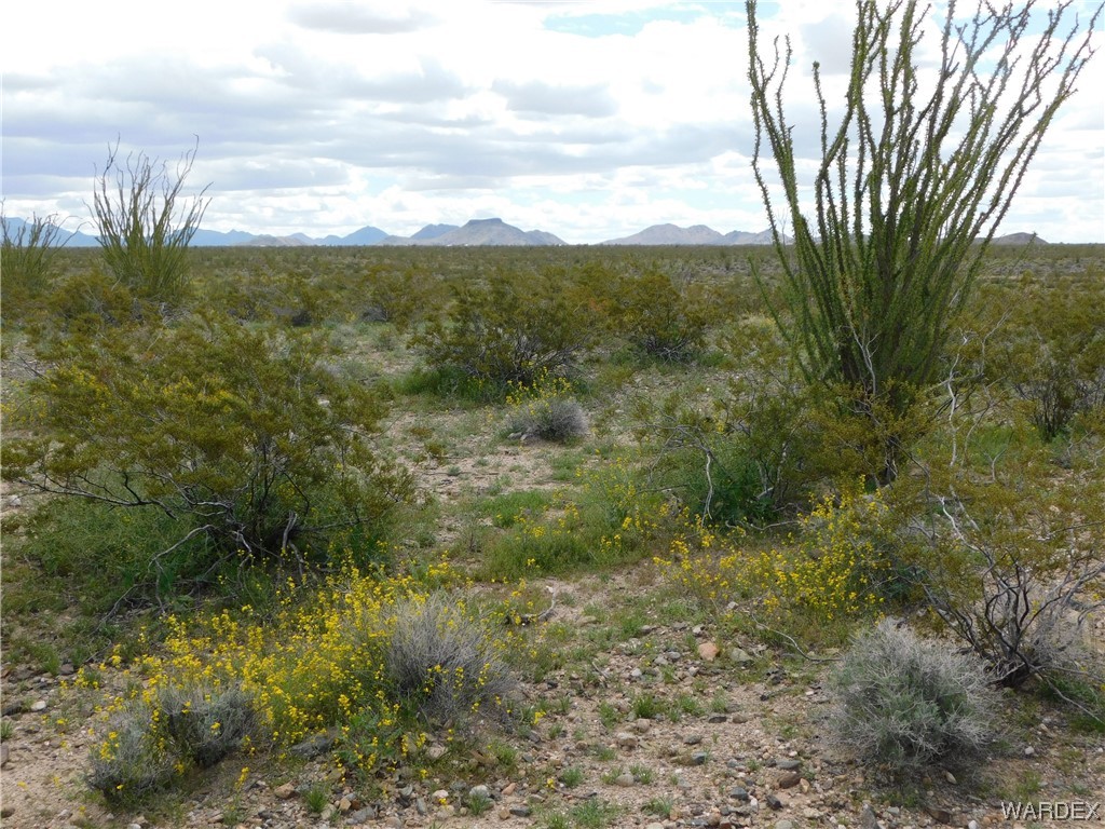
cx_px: 552
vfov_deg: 32.2
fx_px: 1436
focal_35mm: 45
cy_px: 414
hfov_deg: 42.1
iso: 125
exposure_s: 1/1000
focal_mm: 8
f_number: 3.7
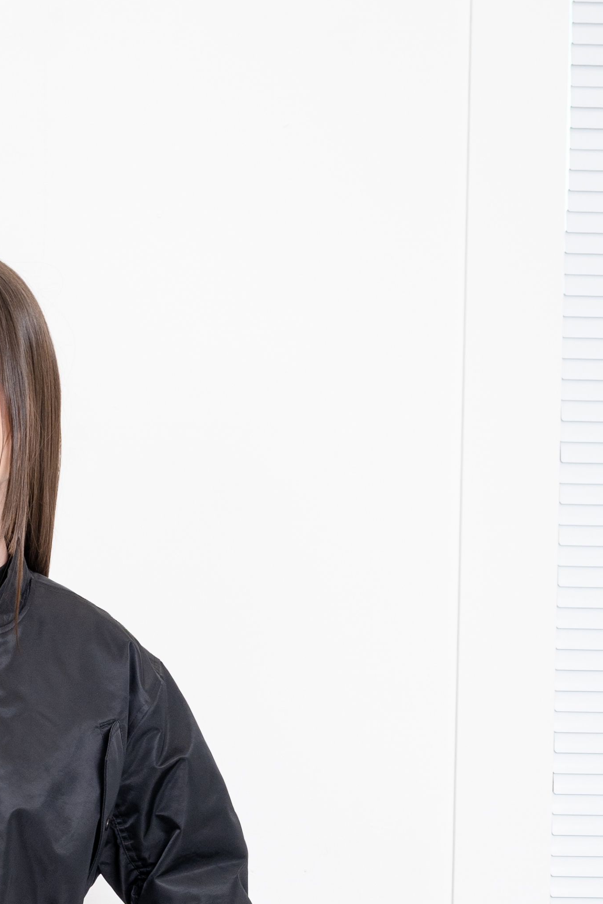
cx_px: -83
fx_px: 3642
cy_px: 1144
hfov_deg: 9.4
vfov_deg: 13.7
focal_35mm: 145
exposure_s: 1/125
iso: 250
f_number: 6.3
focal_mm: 49
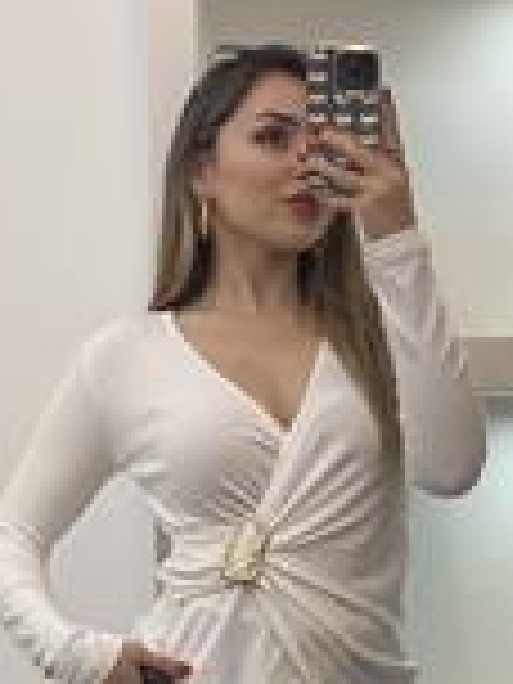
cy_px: 803
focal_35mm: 141
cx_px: 270
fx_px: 2786
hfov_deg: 10.5
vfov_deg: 13.6
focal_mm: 6
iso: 80
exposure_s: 1/100
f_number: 2
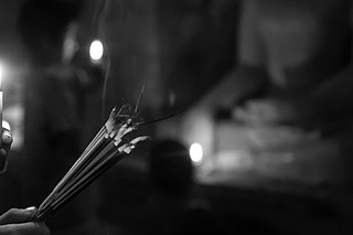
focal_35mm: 87
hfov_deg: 23.1
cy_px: 79
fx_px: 853
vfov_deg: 15.7
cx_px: 82
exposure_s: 1/30
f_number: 2.8
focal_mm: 48
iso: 3200
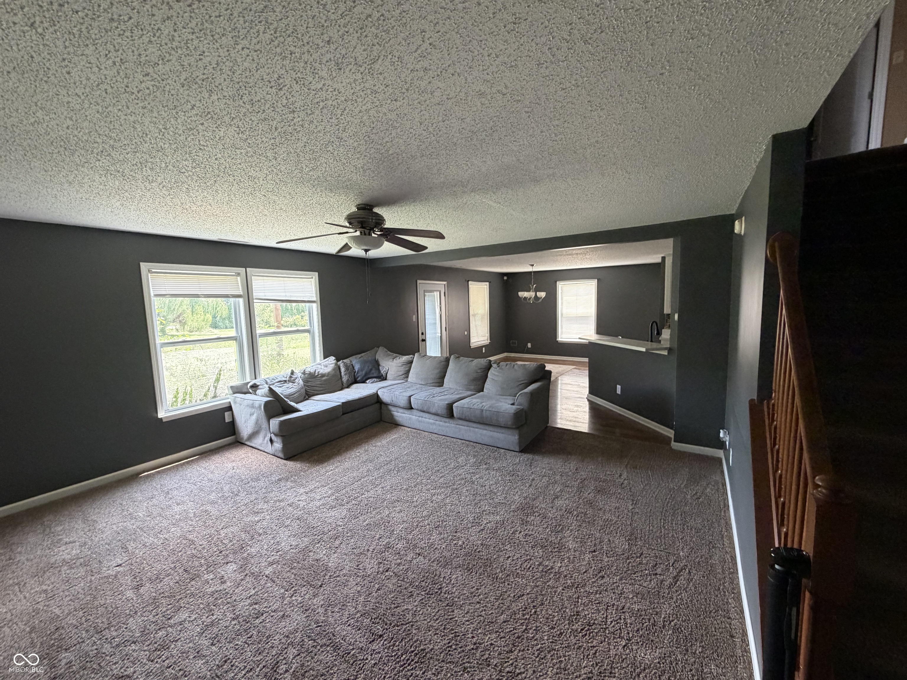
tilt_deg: -5.9
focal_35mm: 14
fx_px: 367
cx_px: 454
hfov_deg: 102.1
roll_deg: +1.5
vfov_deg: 85.7
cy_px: 340
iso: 320
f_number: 2.2
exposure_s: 1/88
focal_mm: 2.22
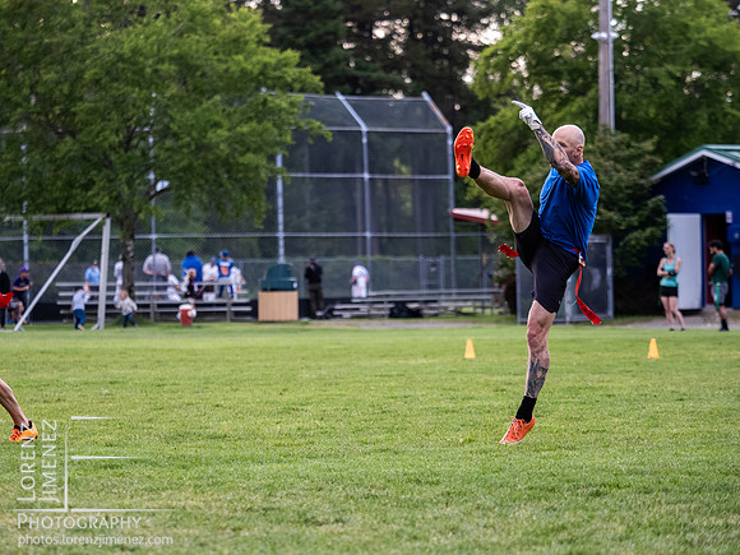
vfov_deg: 7.8
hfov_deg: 10.4
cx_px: 370
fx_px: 4062
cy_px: 278
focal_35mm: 190
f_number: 2.8
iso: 1250
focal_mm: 95
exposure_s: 1/1250
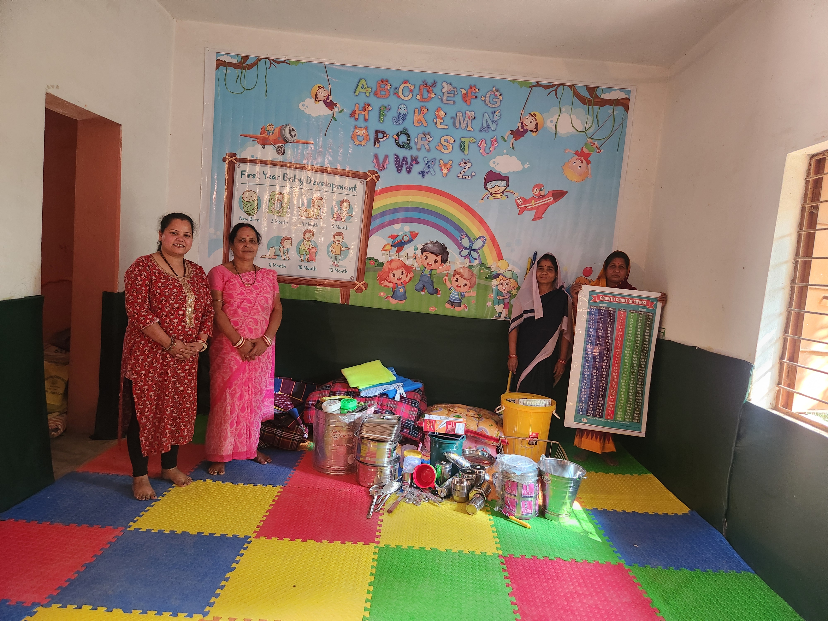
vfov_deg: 58.9
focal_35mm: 23
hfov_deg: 73.9
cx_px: 414
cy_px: 310
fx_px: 550
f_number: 1.8
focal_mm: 5.4
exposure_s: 1/50
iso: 640
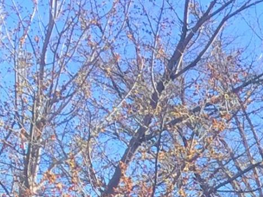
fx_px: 1428
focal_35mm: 188
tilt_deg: -4.7
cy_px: 564
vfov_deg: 7.1
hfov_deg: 9.0
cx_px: 724
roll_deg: +0.3
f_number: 2.2
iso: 32
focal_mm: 4.15
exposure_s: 1/860
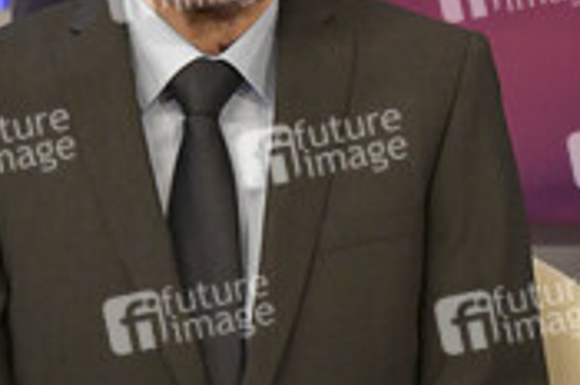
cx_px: 234
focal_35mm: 98
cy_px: 66
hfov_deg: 20.8
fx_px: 1576
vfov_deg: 13.8
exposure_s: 1/200
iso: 2500
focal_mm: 38
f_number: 6.3
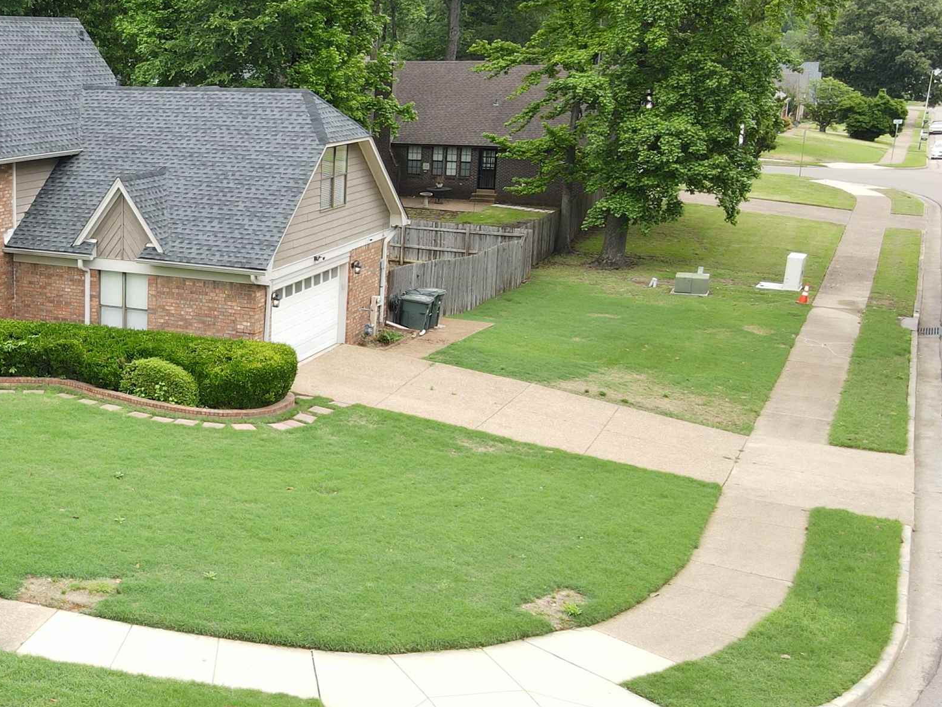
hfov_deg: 36.9
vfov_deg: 30.9
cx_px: 31
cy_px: 353
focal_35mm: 47
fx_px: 1279
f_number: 2.8
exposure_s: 1/100
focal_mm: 4.5
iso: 100
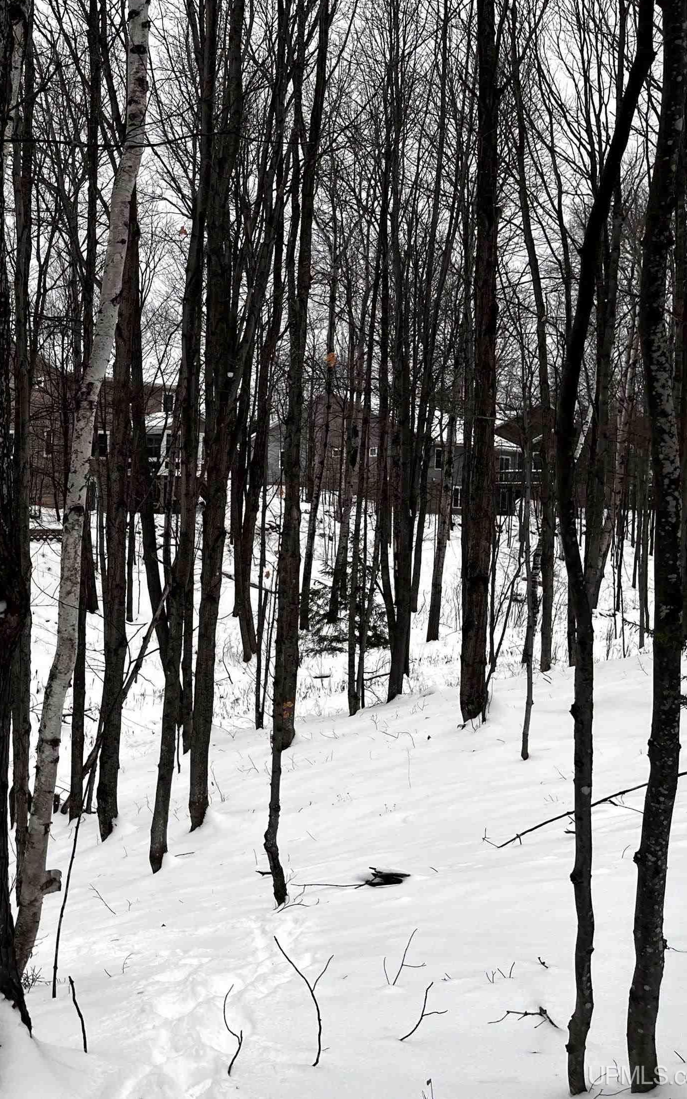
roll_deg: -1.3
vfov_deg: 52.7
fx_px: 1108
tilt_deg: -5.4
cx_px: -11
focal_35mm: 37
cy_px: 546
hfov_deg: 31.6
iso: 50
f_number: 1.6
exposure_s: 1/373
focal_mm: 5.1
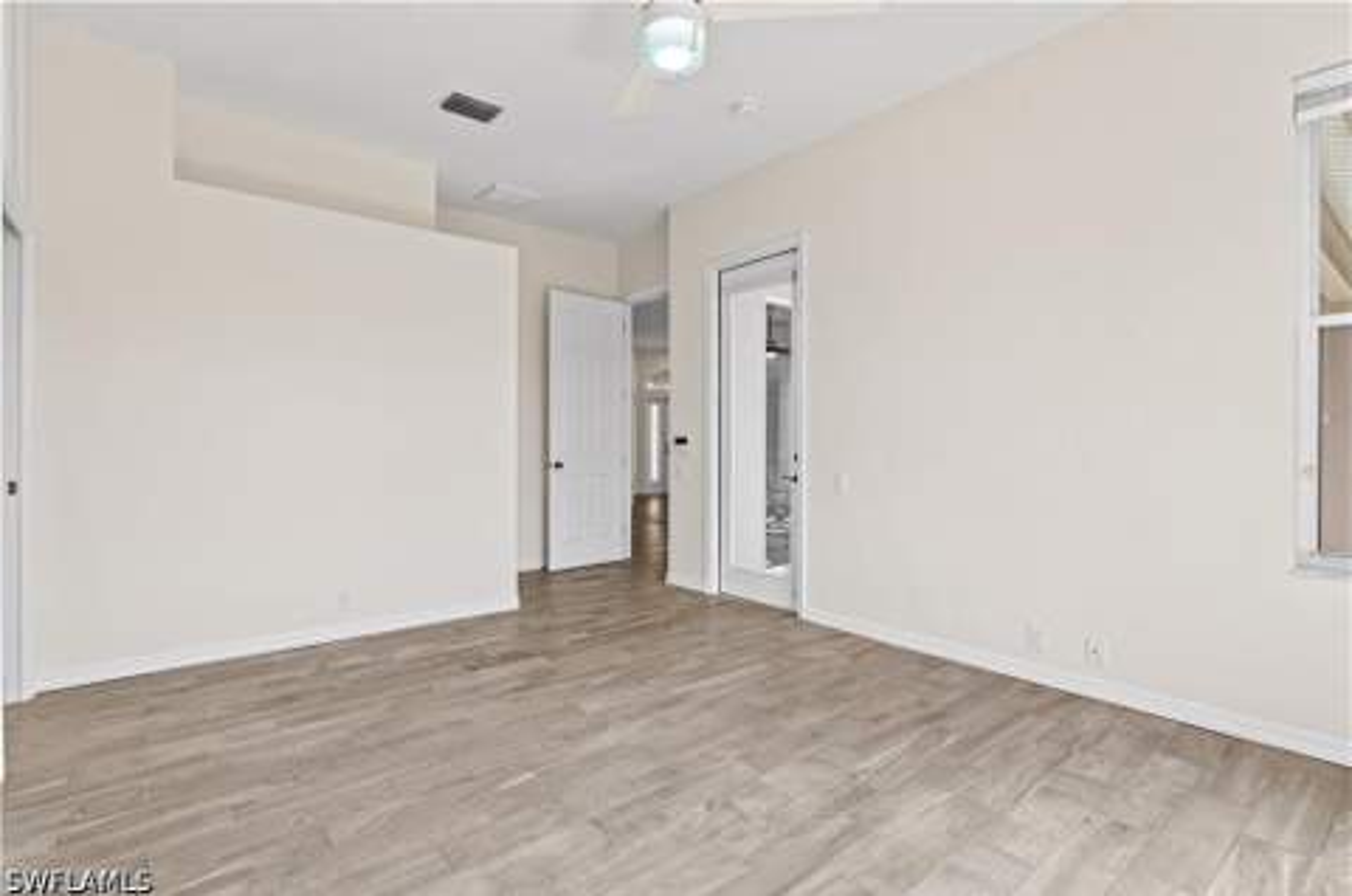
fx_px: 600
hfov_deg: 96.8
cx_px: 676
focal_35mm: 16
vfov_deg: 73.5
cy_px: 448
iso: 320
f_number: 10
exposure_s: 1/10
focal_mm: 16
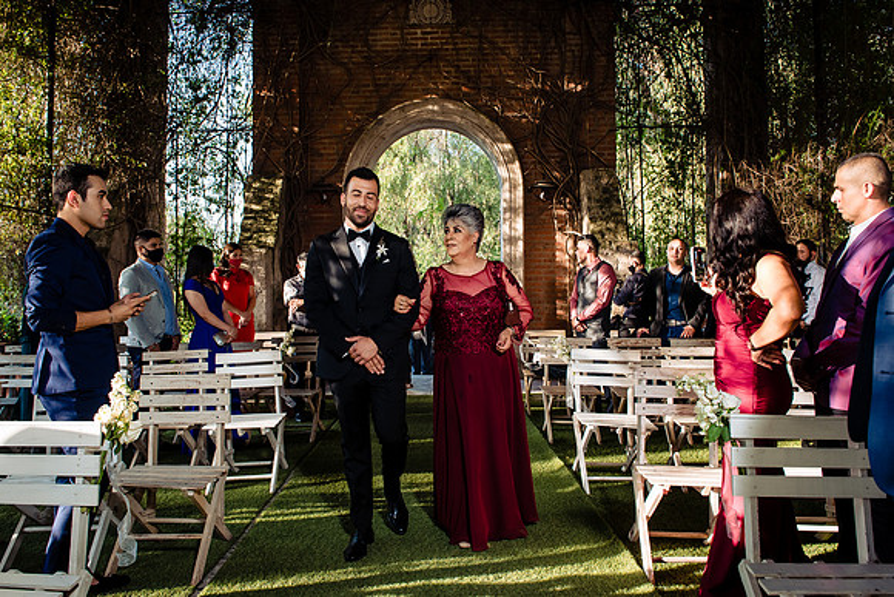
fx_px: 630
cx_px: 437
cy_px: 299
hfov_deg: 70.7
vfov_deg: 50.7
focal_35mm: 25
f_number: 6.3
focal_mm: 24
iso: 1000
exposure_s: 1/200
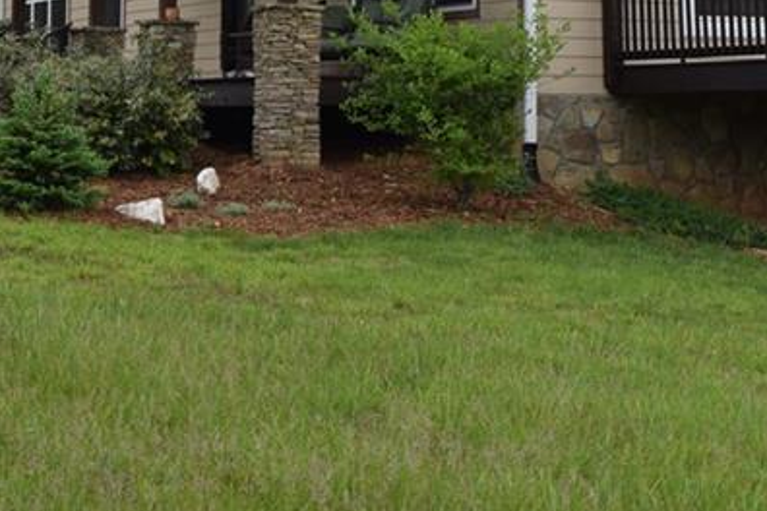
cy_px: -130
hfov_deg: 21.8
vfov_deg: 14.2
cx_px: 556
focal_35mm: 93
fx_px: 1981
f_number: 8
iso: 200
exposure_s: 1/250
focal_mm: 24
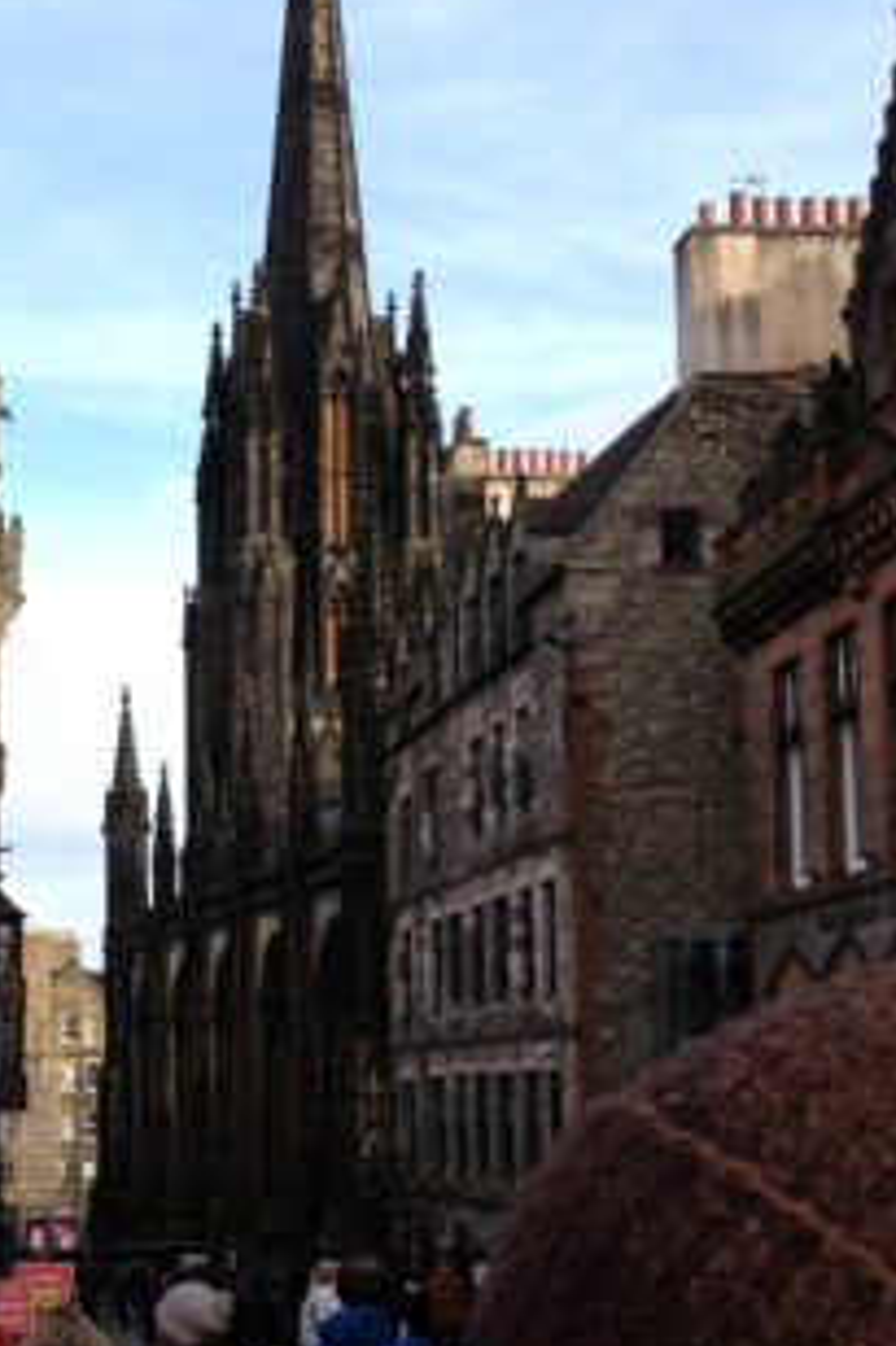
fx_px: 2354
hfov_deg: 21.1
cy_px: 894
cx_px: 96
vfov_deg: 31.7
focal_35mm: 63
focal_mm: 4.28
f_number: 2.4
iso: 50
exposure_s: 1/502
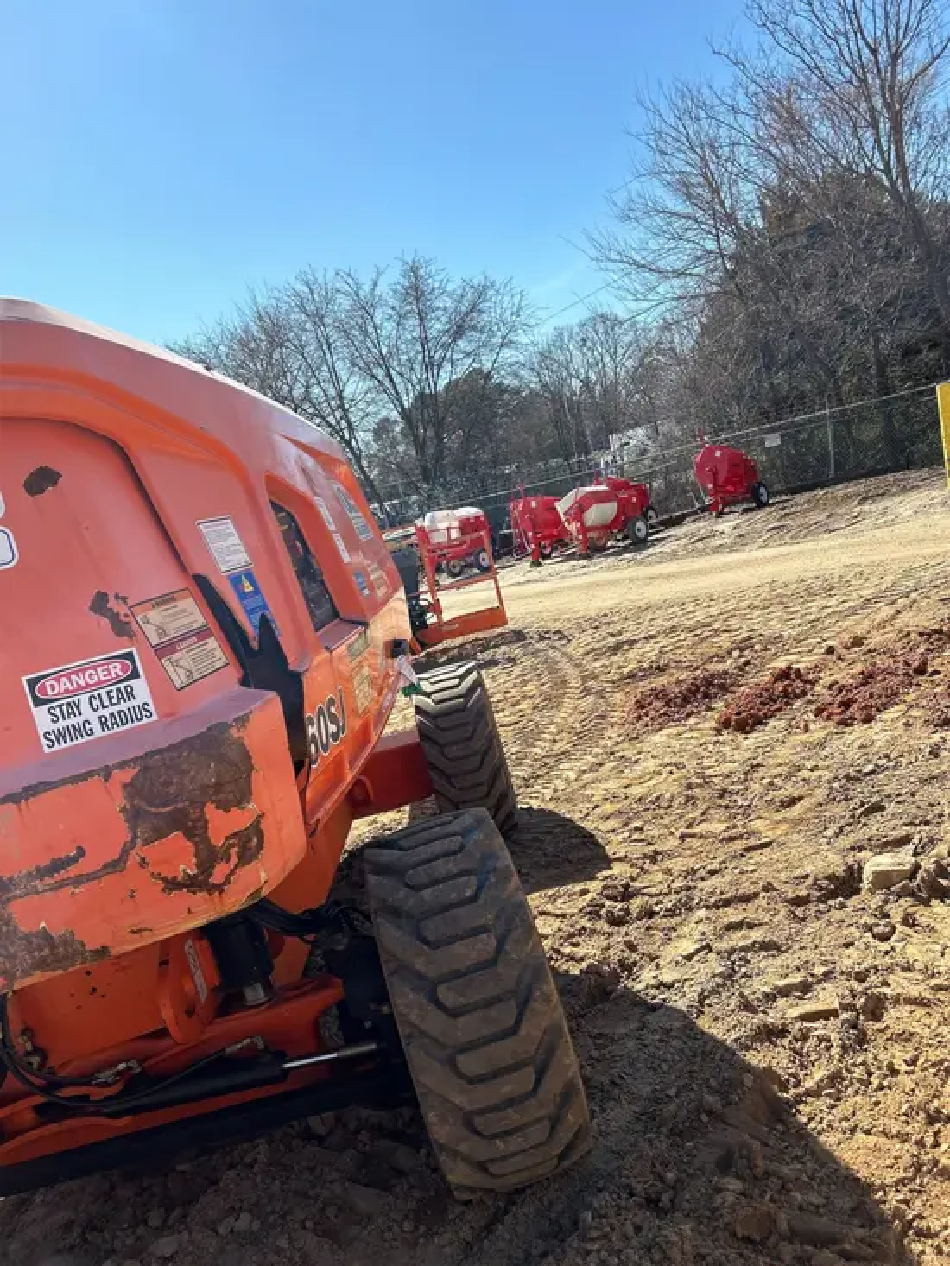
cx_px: 475
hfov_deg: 53.1
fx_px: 951
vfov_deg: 67.3
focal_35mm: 26
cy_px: 633
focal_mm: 5.7
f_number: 1.5
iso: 50
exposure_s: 1/3257
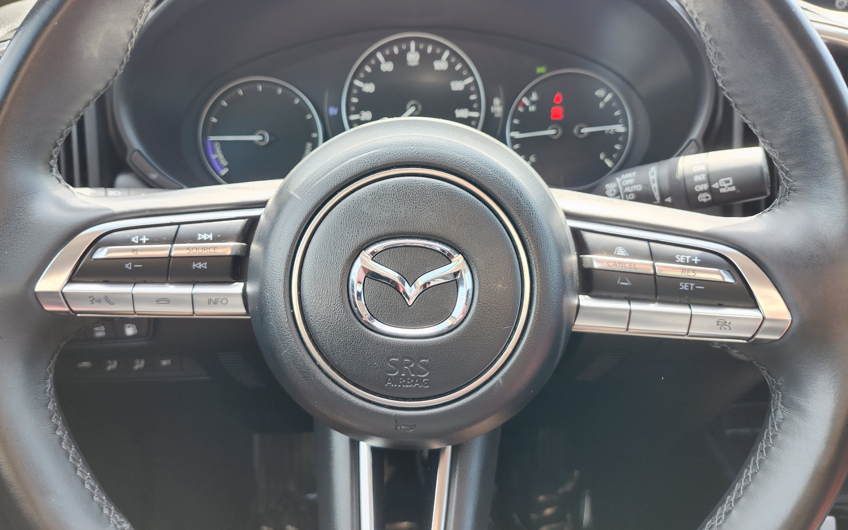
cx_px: 424
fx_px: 578
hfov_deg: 72.5
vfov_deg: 49.0
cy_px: 217
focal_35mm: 25
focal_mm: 5.54
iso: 64
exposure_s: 1/120
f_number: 1.8
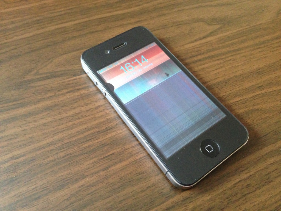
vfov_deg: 42.9
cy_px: 106
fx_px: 268
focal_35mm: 33
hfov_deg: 55.4
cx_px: 140
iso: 400
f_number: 2.4
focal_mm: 4.12
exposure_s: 1/20
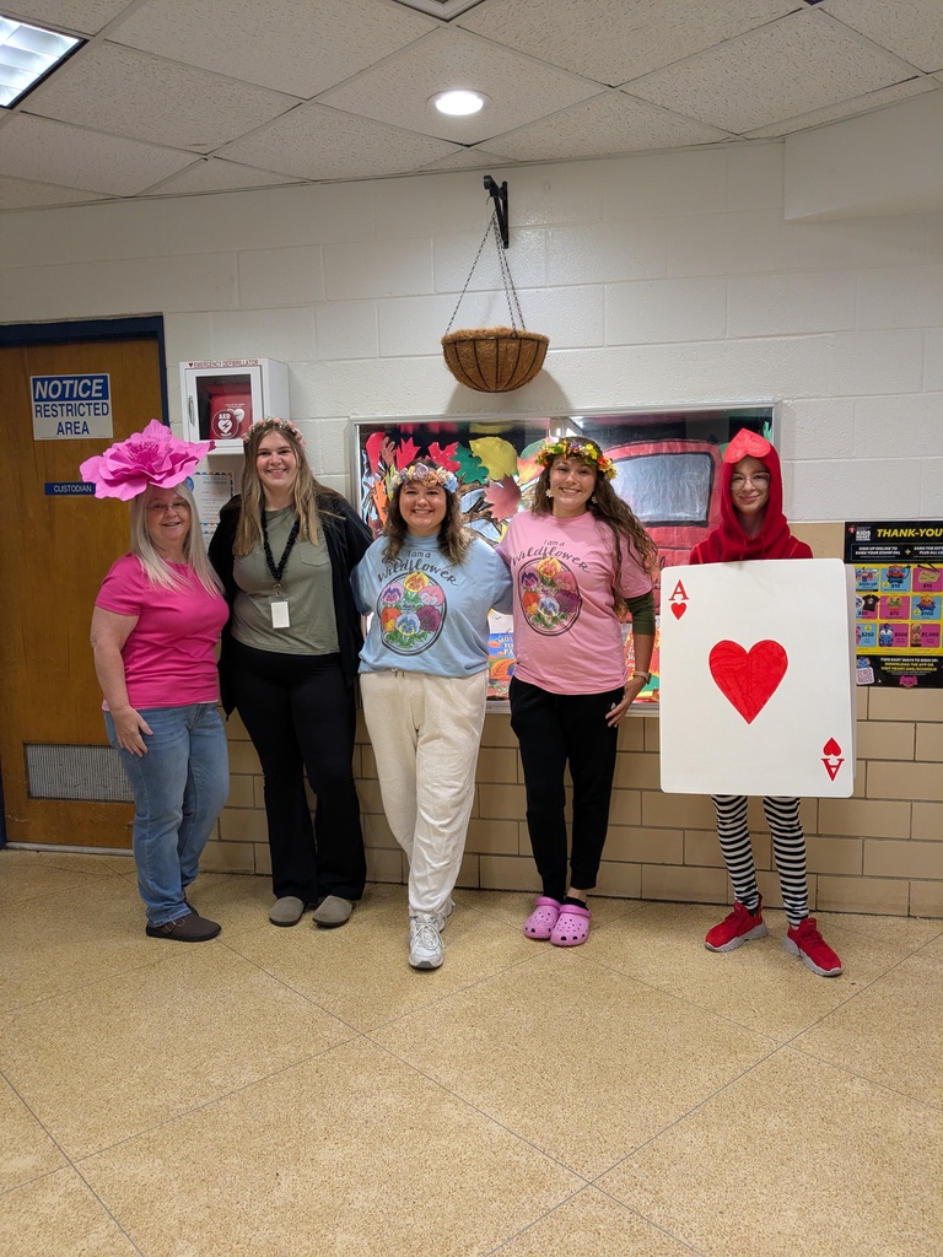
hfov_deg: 51.4
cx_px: 472
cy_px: 628
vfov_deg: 65.3
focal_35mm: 27
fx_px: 981
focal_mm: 4.38
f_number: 1.73
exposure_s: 1/121
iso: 173
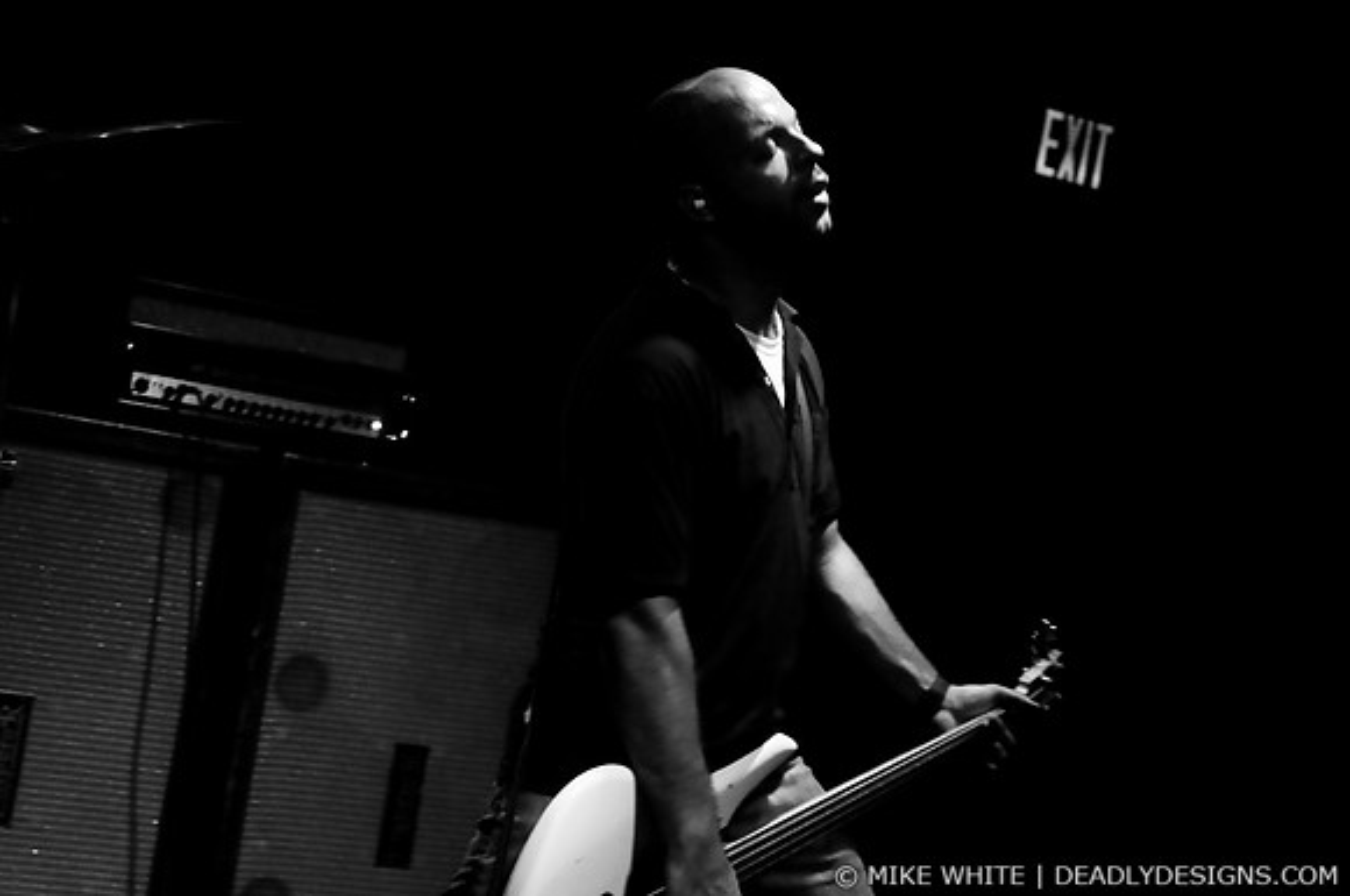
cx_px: 675
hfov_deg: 26.0
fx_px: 2921
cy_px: 448
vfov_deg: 17.4
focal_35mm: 78
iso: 1000
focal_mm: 52
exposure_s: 1/60
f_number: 3.8
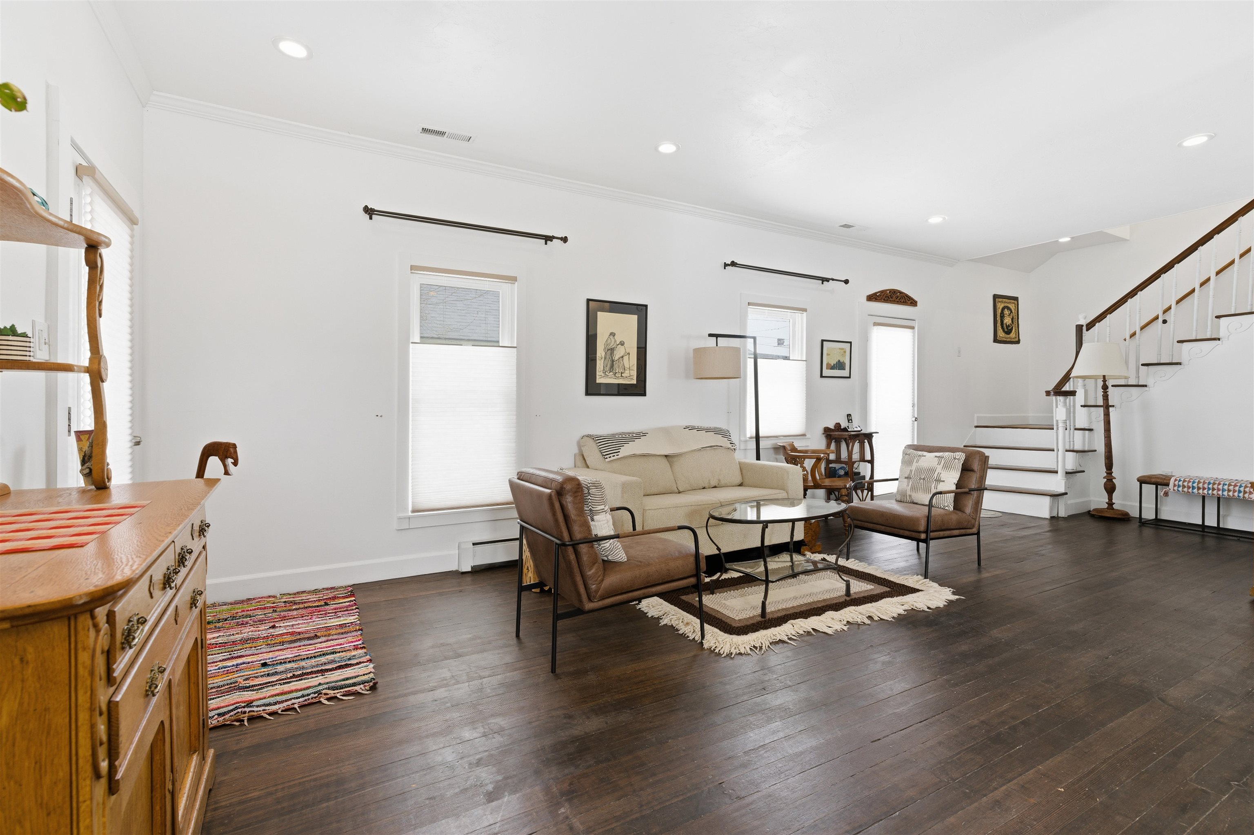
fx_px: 557
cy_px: 418
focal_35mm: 16
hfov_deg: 96.8
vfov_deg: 73.7
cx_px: 627
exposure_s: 1/30
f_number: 7.1
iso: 100
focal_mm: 16
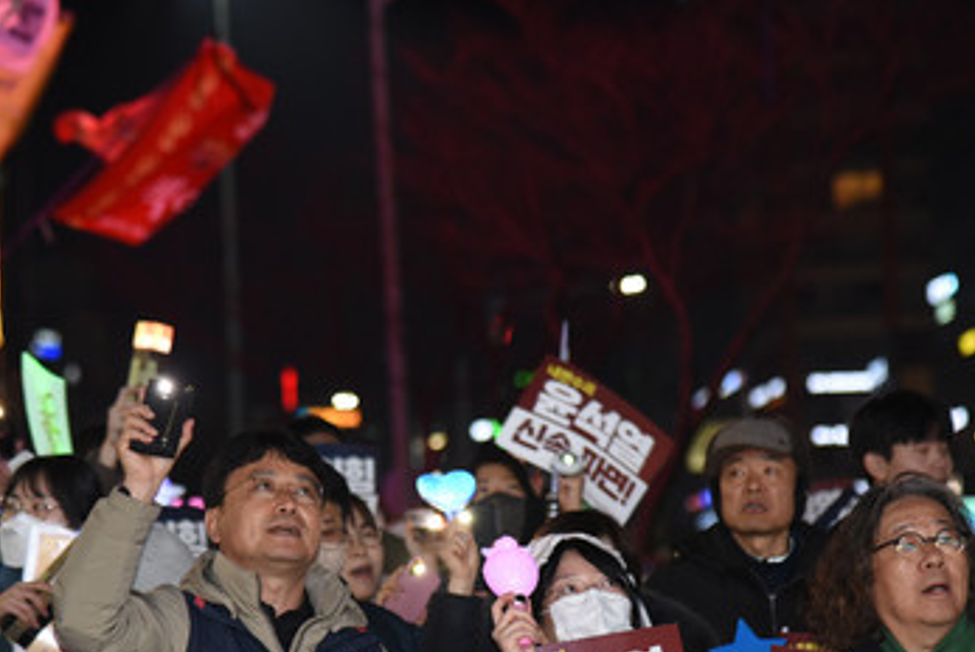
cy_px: 422
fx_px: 5150
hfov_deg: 10.8
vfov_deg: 7.2
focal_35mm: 190
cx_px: 393
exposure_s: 1/125
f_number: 4
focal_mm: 110
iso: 1250
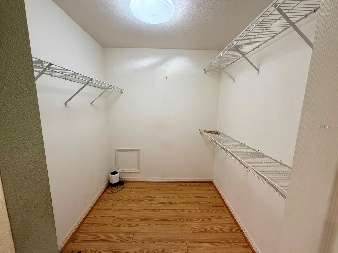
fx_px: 137
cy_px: 126
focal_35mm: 14
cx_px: 169
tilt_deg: -8.9
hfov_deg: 102.1
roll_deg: -1.3
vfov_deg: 85.7
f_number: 2.2
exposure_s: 1/120
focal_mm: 2.22
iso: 200
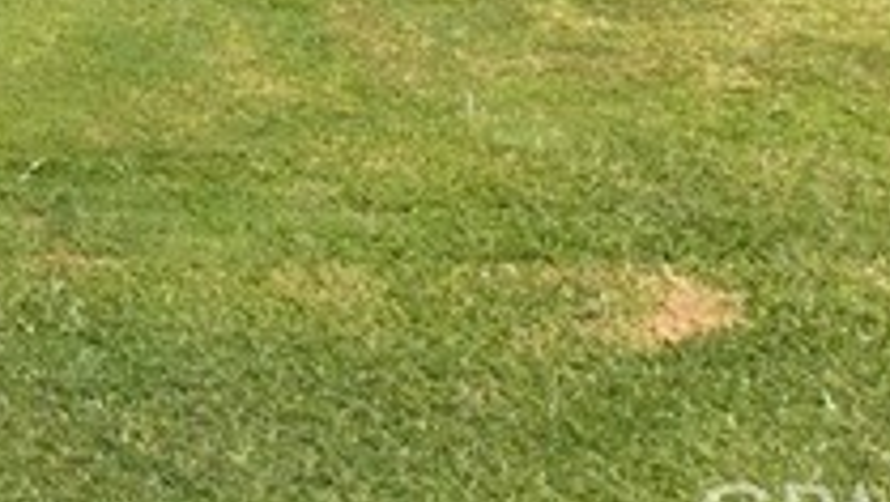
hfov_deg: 15.0
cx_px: -613
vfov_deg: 8.0
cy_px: -1047
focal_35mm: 128
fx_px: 3023
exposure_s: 1/80
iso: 110
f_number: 2.8
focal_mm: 12.3
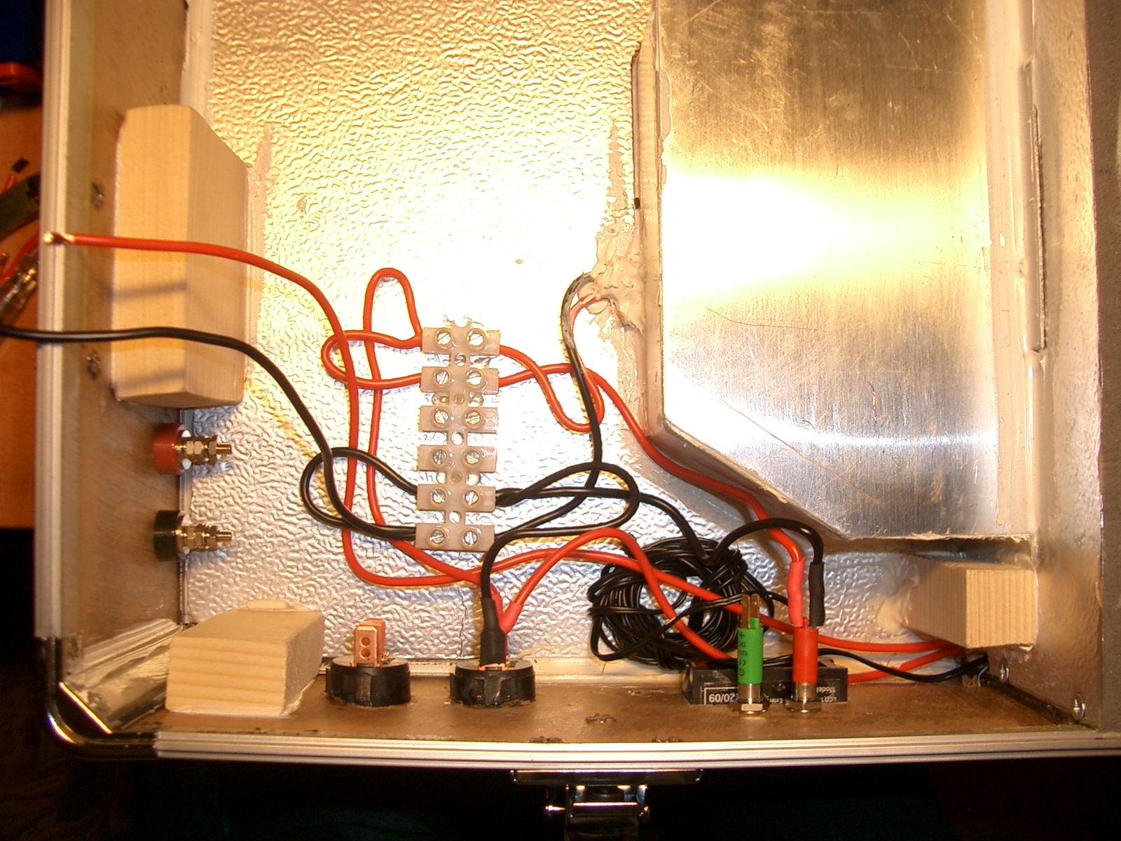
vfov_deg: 40.7
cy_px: 420
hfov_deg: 52.6
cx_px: 560
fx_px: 1133
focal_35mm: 35
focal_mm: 5.8
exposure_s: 1/60
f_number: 2.6
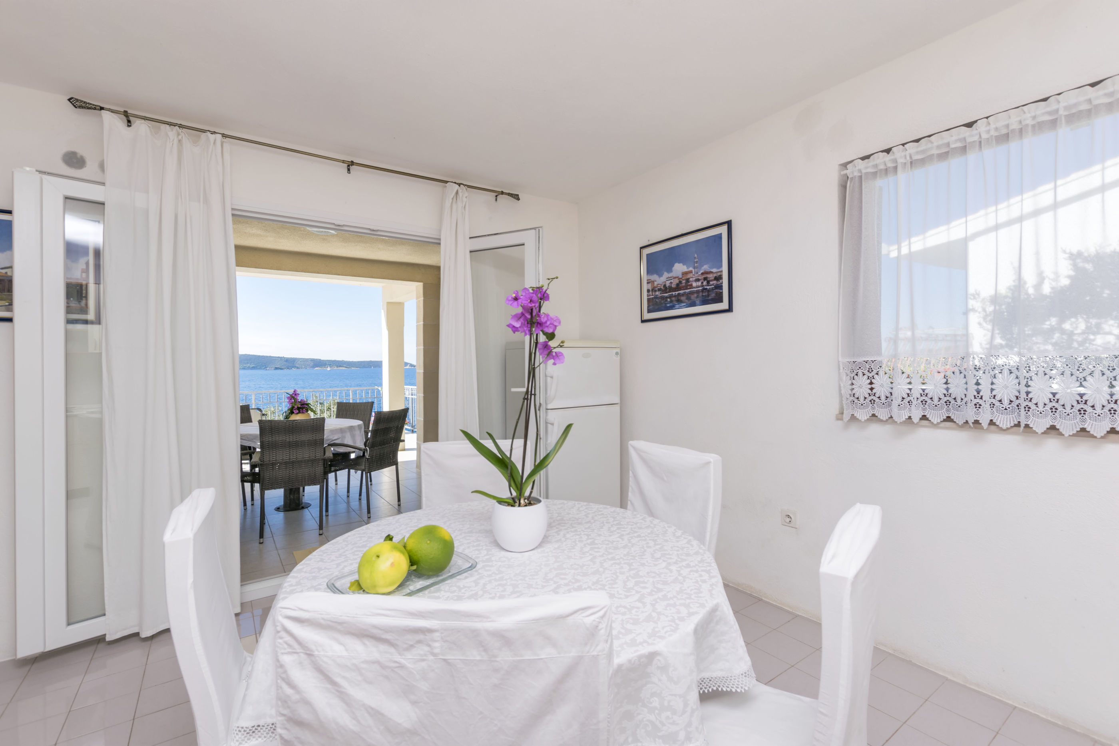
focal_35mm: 15
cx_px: 560
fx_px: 466
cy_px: 373
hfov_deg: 100.4
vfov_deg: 77.3
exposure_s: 1/160
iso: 100
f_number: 8
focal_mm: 10
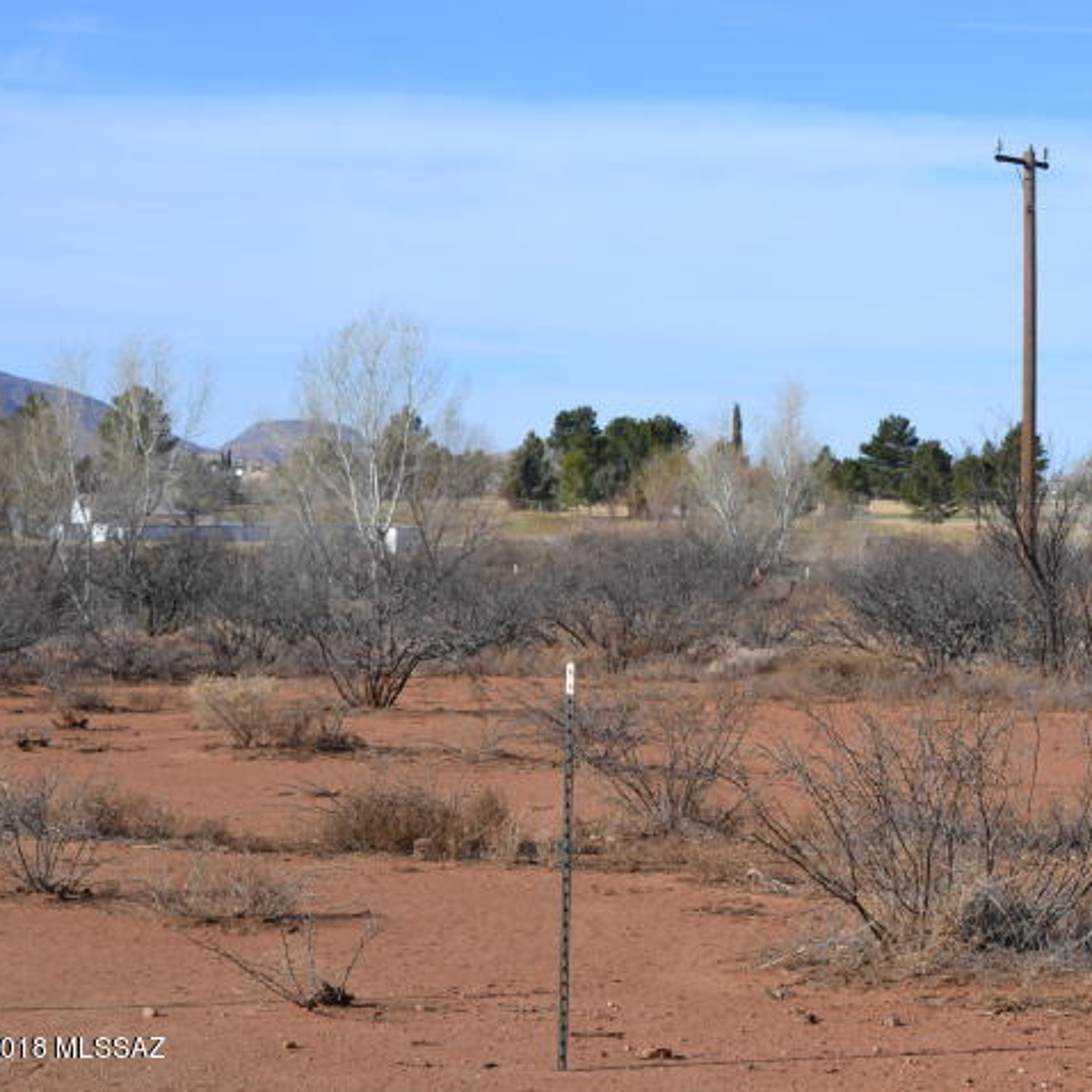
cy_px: 546
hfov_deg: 16.4
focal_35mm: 106
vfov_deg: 16.5
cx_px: 772
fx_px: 3770
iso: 100
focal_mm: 55
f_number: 8
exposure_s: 1/250
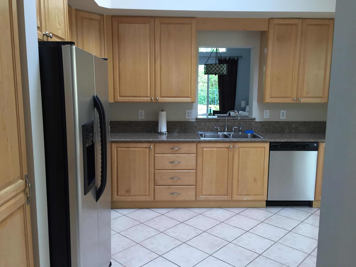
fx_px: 298
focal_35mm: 29
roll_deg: -0.2
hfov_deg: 61.7
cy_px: 134
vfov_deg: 48.2
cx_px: 178
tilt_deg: -8.2
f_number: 2.2
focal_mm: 4.15
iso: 125
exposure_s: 1/30
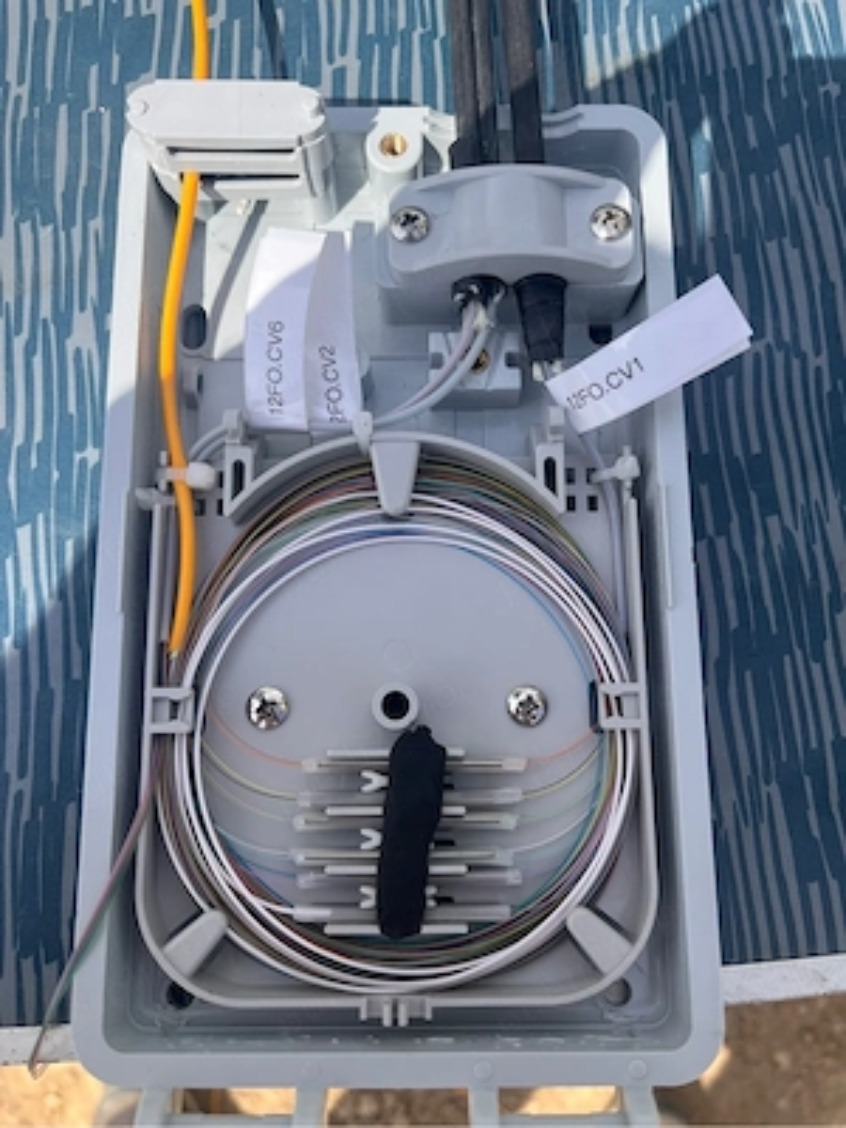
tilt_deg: -80.0
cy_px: 564
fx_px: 847
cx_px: 423
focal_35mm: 26
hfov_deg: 53.1
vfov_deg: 67.3
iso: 50
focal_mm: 5.1
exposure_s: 1/3413
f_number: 1.6
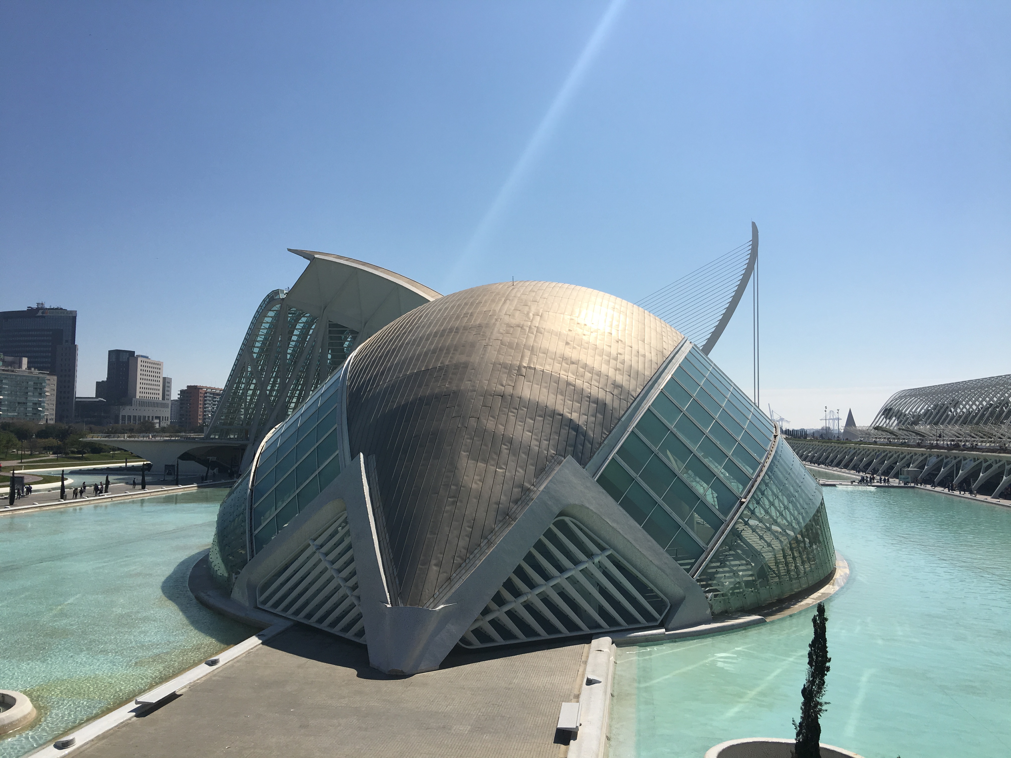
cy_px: 379
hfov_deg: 61.7
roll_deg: -1.7
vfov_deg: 48.2
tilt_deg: +3.7
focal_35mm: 29
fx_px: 847
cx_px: 506
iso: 25
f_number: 2.2
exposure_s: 1/4049
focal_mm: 4.15
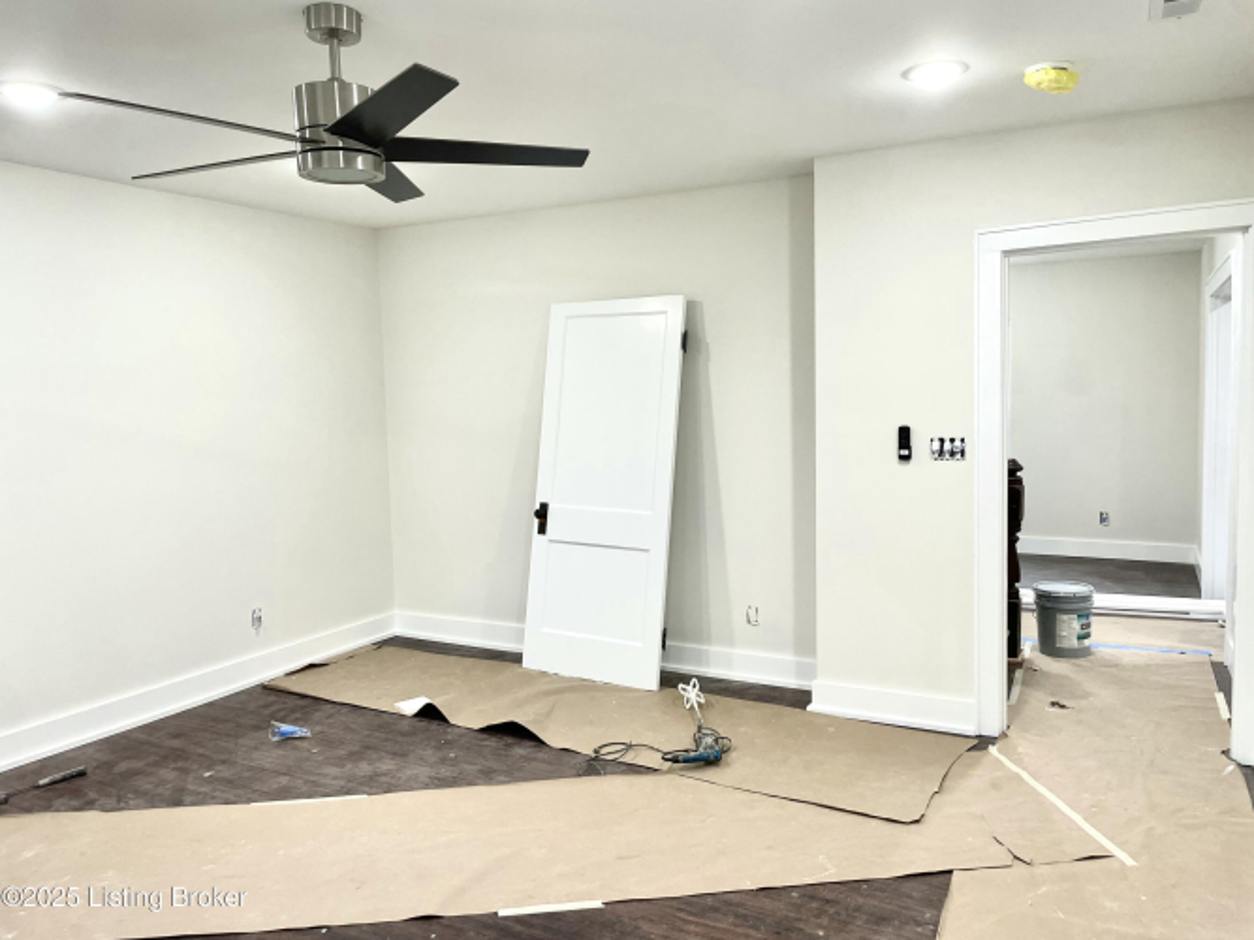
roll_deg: +2.0
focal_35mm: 26
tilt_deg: -3.6
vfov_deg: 53.0
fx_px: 942
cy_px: 470
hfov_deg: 67.3
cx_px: 627
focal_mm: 4.2
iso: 100
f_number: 1.6
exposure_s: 1/120
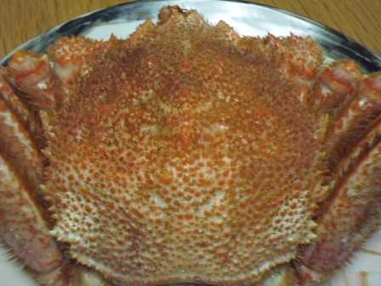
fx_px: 506
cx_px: 190
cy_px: 143
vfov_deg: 31.5
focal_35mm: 46
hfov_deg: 41.2
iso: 400
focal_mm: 8.1
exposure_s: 1/15
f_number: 3.8
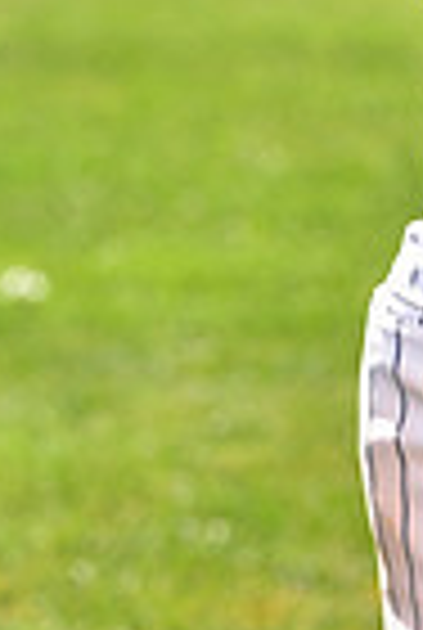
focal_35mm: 463
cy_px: -266
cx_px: 592
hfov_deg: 3.0
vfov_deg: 4.4
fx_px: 8120
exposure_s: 1/250
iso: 100
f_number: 5.6
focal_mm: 112
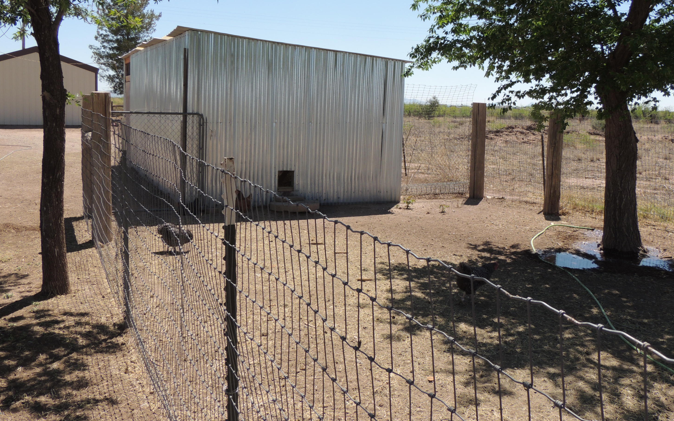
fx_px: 661
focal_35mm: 36
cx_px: 329
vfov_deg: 35.2
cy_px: 170
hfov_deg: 54.0
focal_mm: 5.8
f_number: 3.2
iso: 100
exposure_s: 1/1000
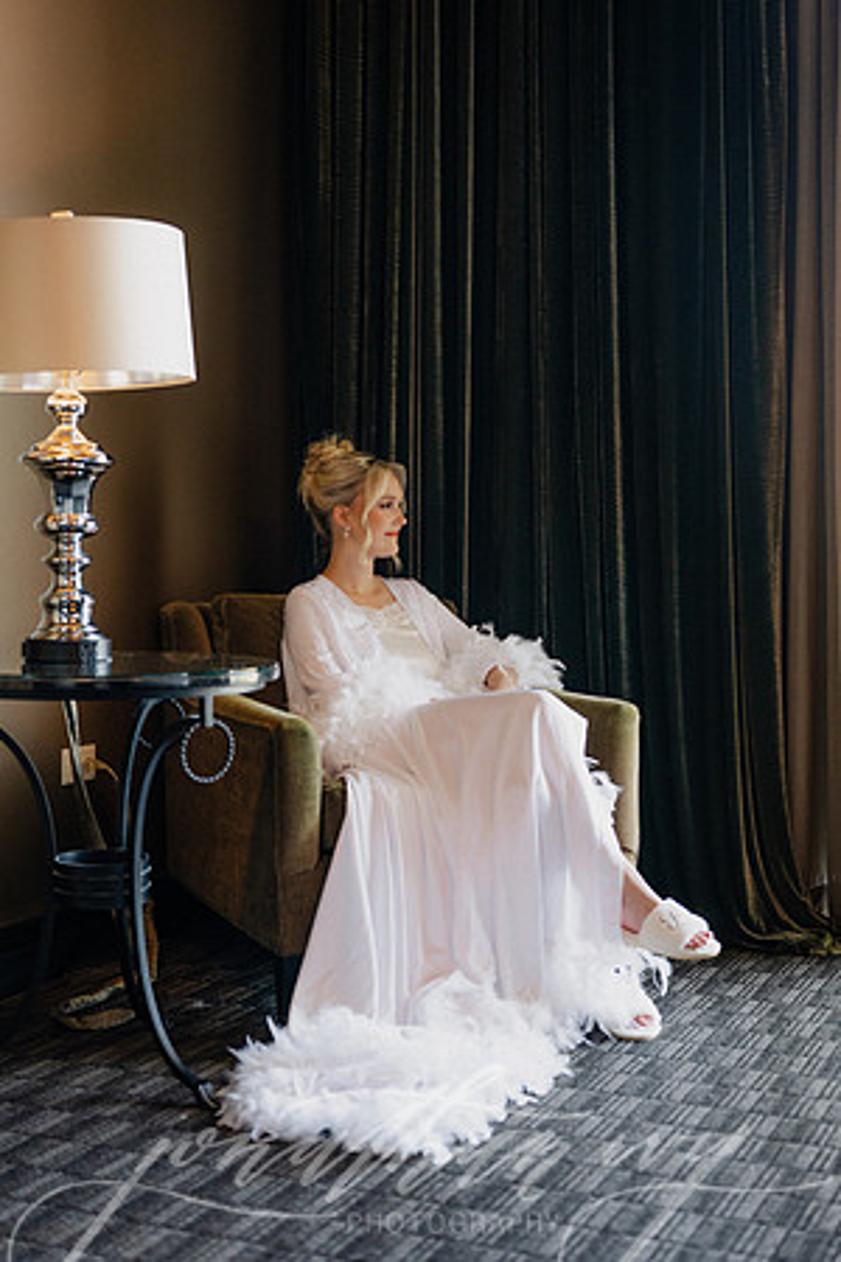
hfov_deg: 27.0
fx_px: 1752
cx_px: 420
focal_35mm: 50
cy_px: 631
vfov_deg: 39.6
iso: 640
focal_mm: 50
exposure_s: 1/250
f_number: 2.5
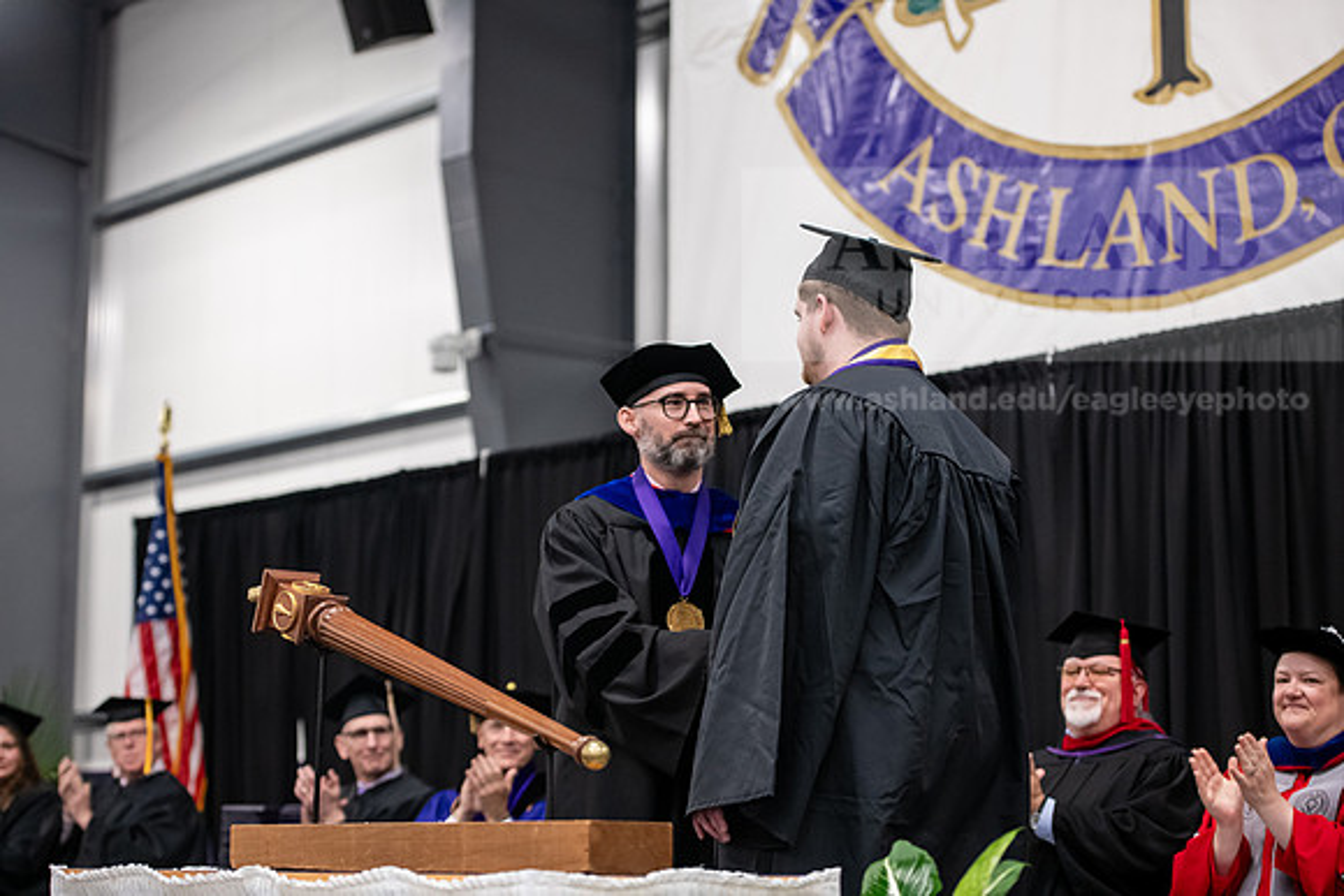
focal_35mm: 70
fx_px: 2614
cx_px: 672
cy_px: 448
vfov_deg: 19.5
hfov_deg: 28.8
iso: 2500
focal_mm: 70
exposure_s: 1/200
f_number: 3.2
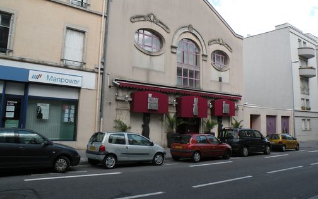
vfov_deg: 43.0
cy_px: 84
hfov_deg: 64.6
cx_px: 160
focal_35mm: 29
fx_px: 251
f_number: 5
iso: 64
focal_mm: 4.7
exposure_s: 1/167
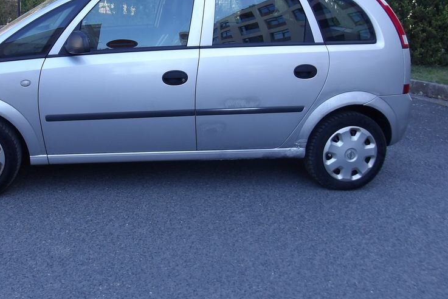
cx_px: 151
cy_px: 88
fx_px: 485
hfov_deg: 48.7
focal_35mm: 39
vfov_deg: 33.8
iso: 100
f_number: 3
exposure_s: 1/191
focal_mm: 4.9
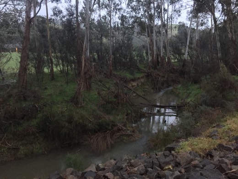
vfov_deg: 48.2
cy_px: 90
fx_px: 199
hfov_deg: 61.7
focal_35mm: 29
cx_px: 119
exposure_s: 1/15
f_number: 2.2
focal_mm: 4.15
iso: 1000
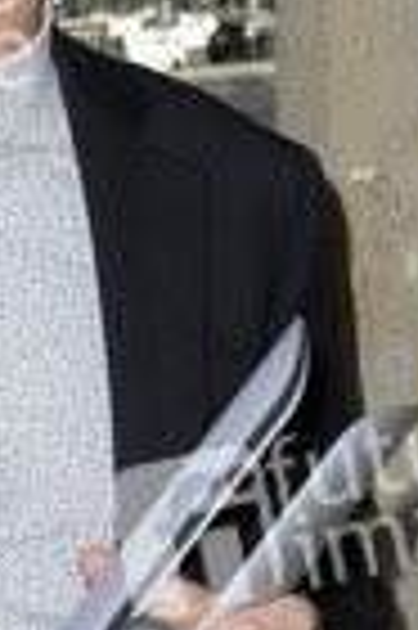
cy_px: 288
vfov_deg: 13.8
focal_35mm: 149
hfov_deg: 9.1
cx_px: -67
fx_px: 2601
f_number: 10
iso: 320
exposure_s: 1/250
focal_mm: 52
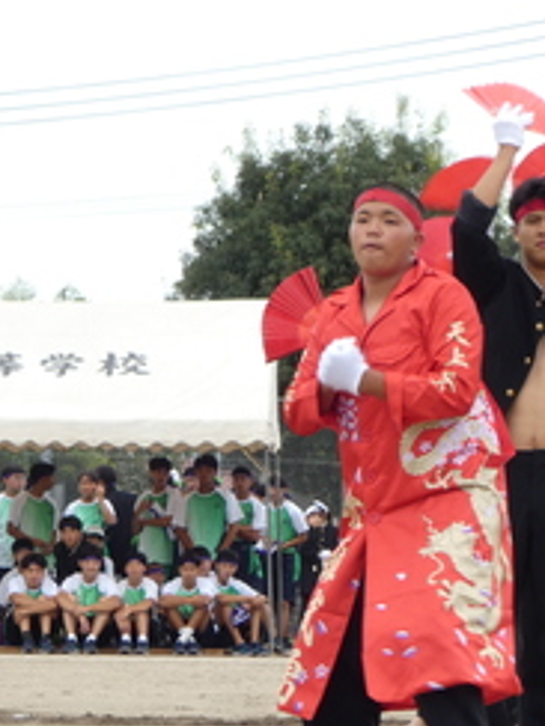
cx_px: 551
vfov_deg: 5.8
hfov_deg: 4.4
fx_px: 7158
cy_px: 375
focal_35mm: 341
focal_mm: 30.9
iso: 80
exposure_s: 1/80
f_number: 5.5
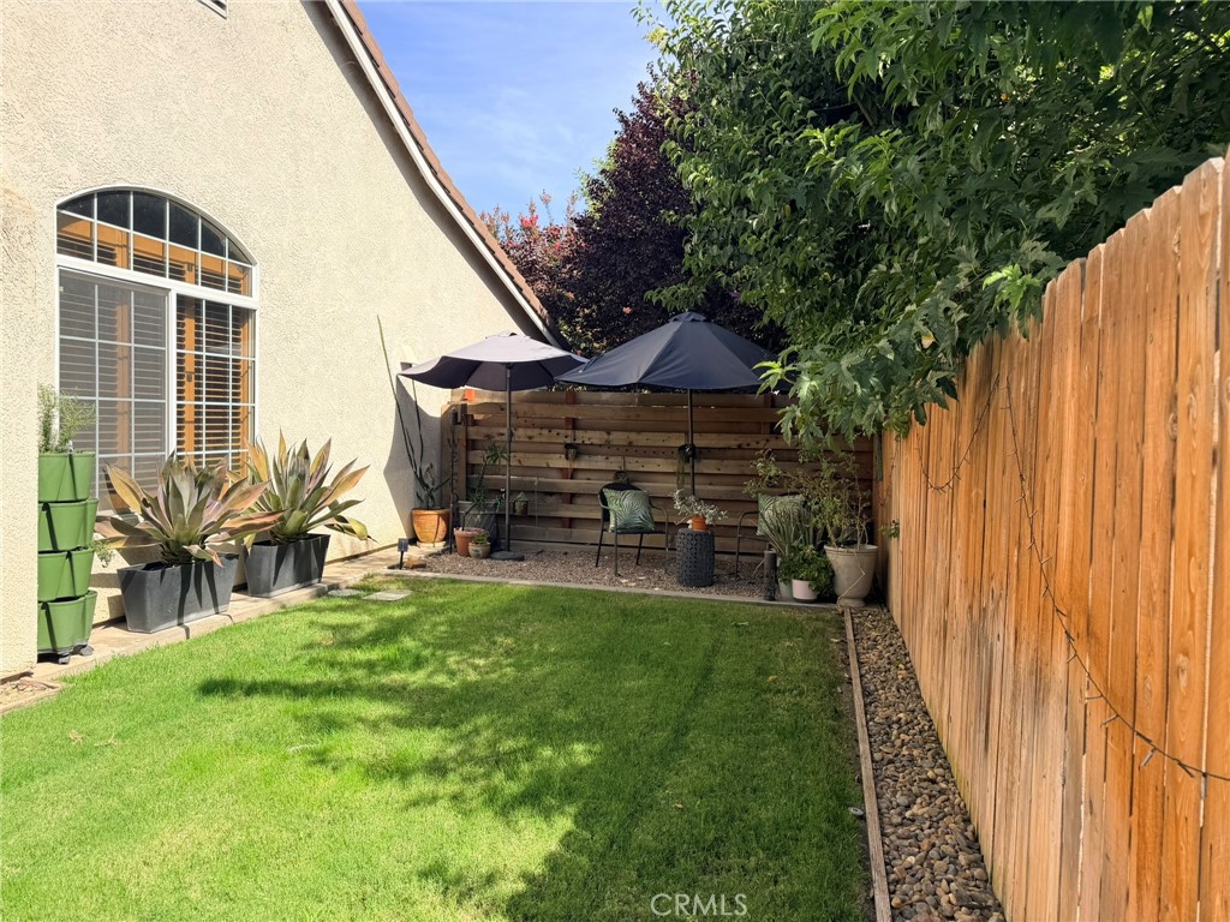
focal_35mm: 24
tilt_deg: -2.6
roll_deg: -1.8
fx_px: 853
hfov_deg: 71.6
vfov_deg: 56.8
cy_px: 461
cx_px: 615
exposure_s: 1/2801
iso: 80
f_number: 1.78
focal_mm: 6.76
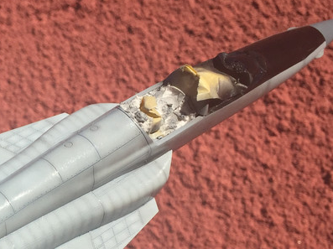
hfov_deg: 23.7
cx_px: -21
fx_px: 750
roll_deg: +0.7
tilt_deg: +6.0
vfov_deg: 18.6
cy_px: 222
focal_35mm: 78
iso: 32
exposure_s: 1/2639
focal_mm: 4.15
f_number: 2.2
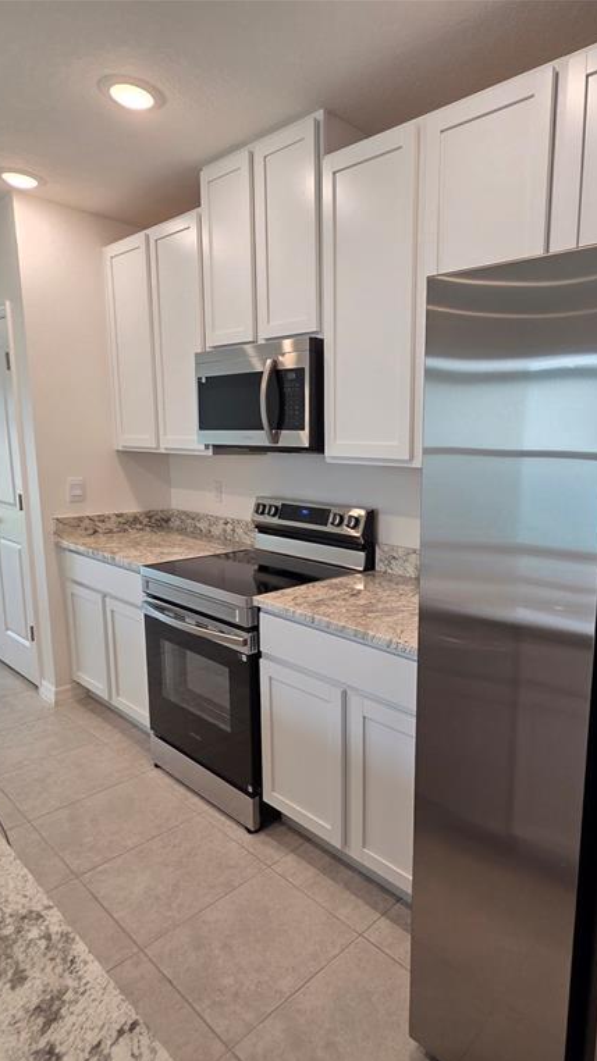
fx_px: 535
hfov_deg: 56.2
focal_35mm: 19
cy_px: 533
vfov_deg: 89.6
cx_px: 427
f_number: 2.2
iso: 125
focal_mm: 2.2
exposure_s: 1/120
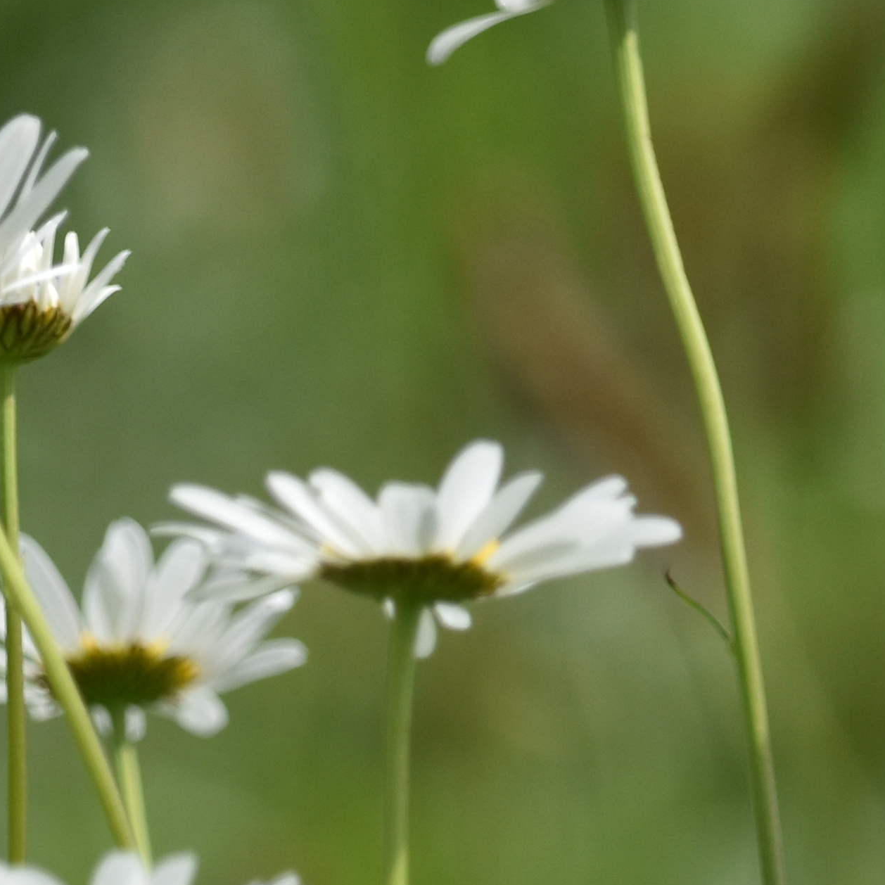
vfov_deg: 0.8
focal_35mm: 2249
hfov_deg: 0.8
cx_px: -283
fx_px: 65052
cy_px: 1154
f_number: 7.1
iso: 220
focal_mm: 370
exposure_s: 1/1600
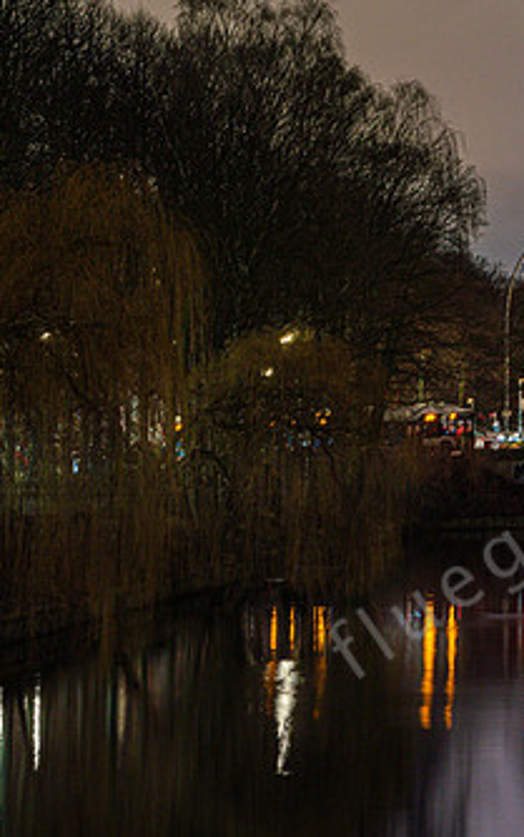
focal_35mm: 193
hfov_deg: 6.7
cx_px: 687
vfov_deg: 10.9
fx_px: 4406
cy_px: 422
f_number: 7.1
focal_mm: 109
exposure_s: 4
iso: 640
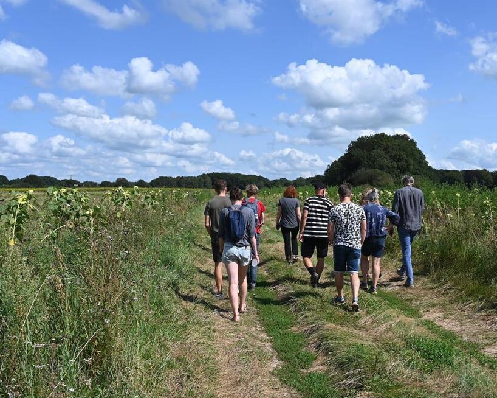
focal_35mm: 36
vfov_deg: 41.1
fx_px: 529
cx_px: 293
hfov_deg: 50.0
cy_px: 195
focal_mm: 21
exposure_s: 1/400
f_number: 7.1
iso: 100
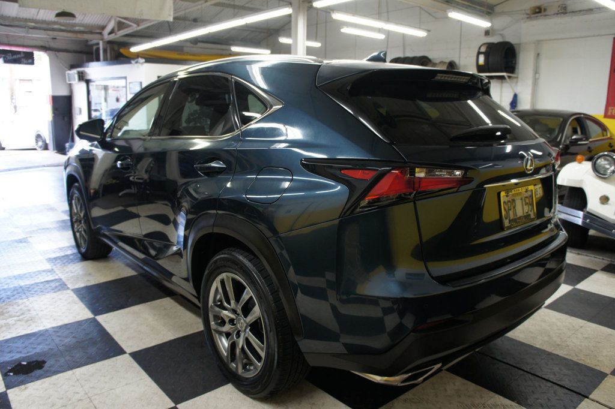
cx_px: 308
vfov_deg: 47.9
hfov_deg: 67.4
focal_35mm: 27
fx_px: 461
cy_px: 204
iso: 320
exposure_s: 1/30
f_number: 3.5
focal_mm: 18
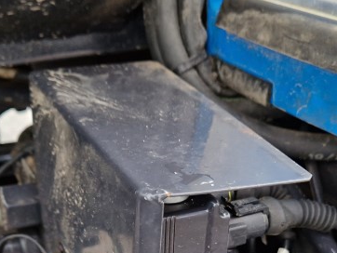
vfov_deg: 21.4
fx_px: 633
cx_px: 189
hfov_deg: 29.8
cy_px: 282
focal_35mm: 65
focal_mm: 5.4
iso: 160
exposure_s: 1/180
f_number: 1.8
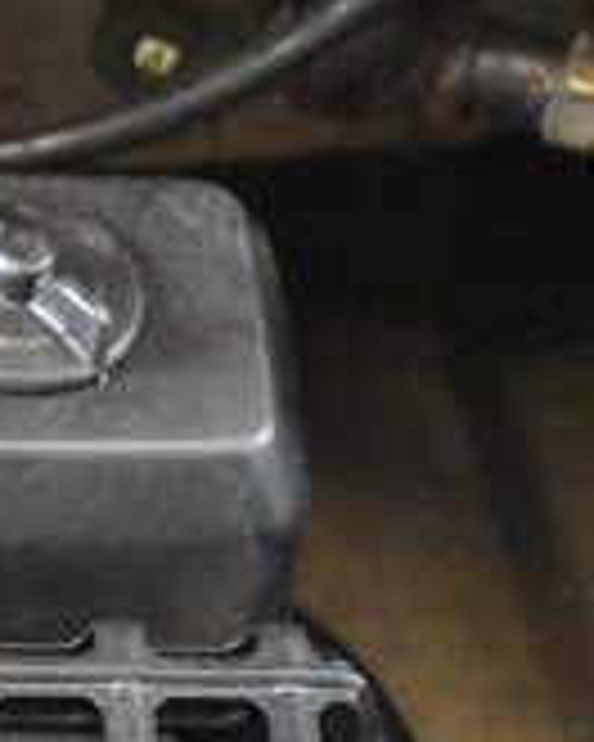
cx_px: -621
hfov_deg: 7.1
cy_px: 875
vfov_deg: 9.2
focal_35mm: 208
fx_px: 4571
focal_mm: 40
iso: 7200
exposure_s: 1/60
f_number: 5
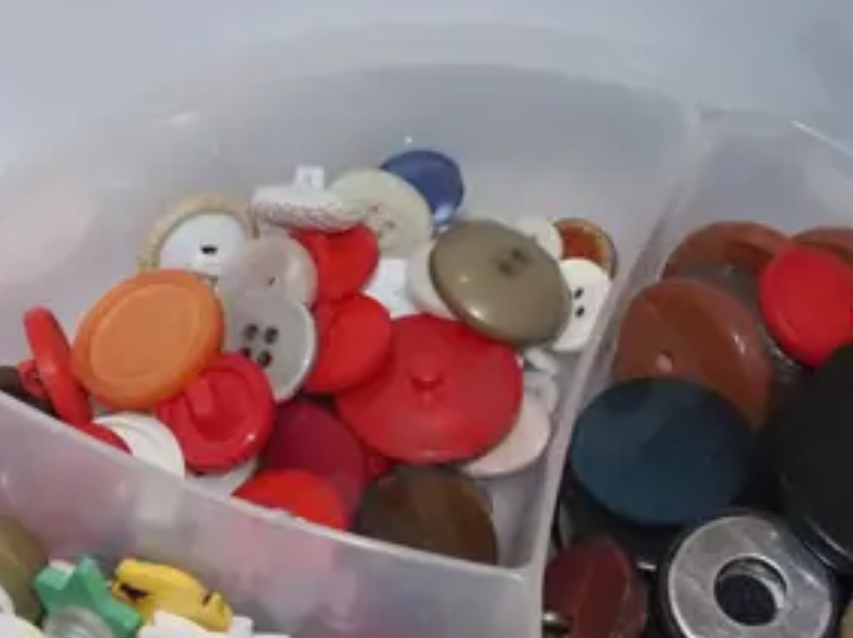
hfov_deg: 14.3
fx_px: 3398
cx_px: 499
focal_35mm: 138
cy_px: 444
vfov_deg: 10.7
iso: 2500
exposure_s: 1/60
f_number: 5.6
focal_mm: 19
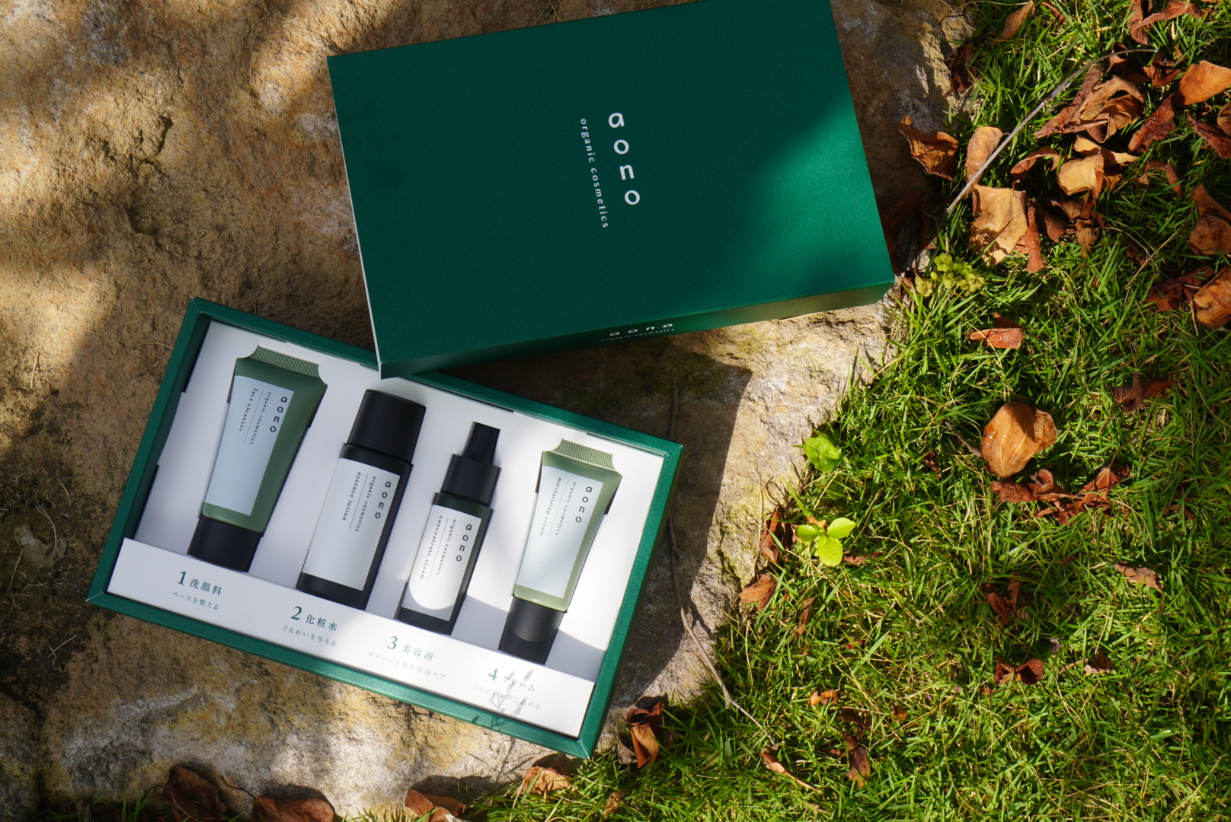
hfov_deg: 39.9
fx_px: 1694
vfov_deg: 27.3
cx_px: 616
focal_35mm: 50
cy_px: 411
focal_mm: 33
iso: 100
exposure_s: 1/125
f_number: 10
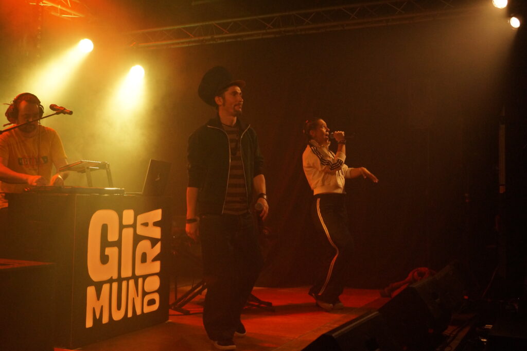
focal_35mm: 39
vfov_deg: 34.2
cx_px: 264
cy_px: 176
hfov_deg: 49.6
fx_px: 571
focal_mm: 26
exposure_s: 1/250
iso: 1600
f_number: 4.5
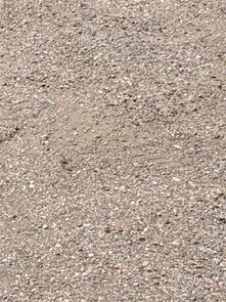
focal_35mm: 125
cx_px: -136
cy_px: -326
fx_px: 1089
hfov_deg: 11.3
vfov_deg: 13.3
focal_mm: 6.76
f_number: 1.78
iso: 80
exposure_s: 1/6173
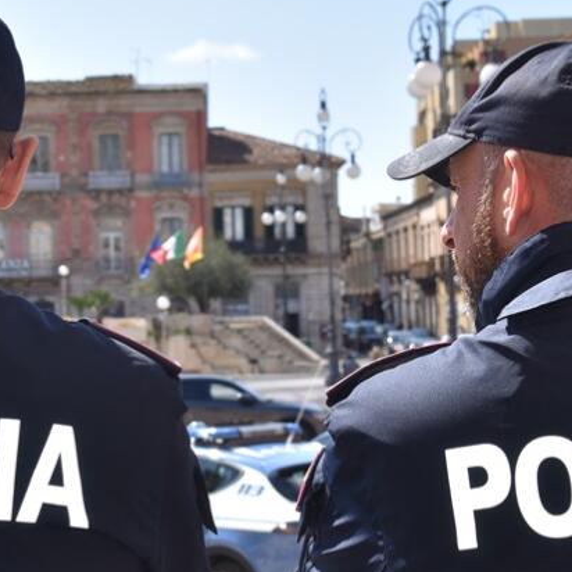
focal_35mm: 94
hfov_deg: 18.4
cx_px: 161
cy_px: 269
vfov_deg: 18.5
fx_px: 1757
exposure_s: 1/200
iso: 100
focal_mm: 38
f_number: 7.1
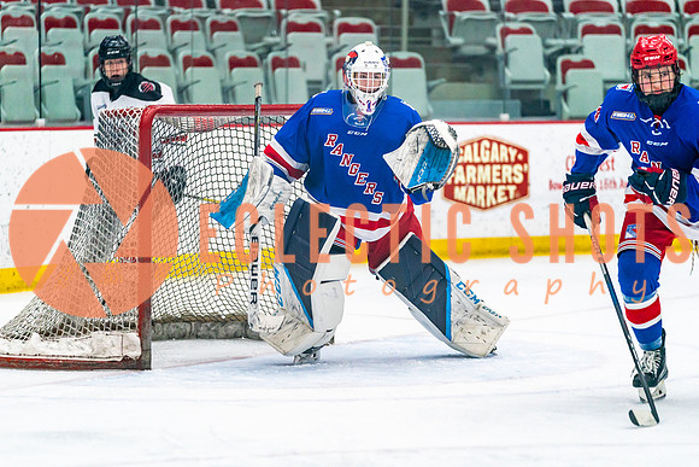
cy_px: 249
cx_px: 327
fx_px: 3456
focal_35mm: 178
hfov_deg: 11.5
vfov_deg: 7.7
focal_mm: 167
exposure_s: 1/1000
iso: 3200
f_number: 2.8
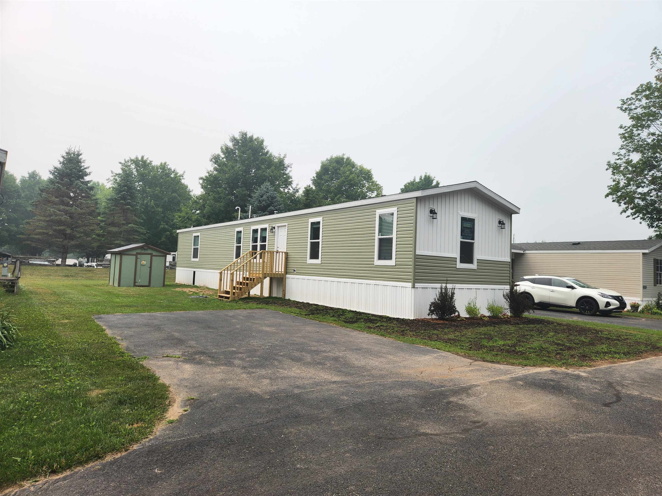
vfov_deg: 58.9
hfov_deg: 73.9
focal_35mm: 23
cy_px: 248
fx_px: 440
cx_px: 331
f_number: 1.8
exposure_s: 1/1889
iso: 20
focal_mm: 5.4
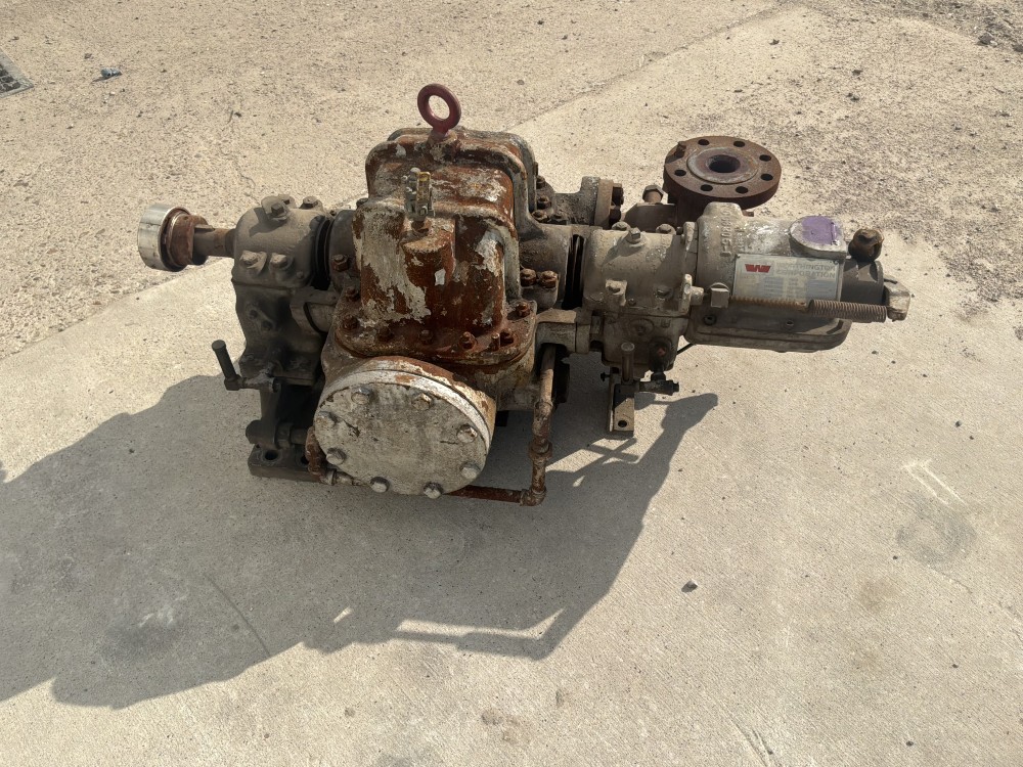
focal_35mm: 28
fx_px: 827
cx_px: 512
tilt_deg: -46.8
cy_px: 384
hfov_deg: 63.4
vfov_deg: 49.7
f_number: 1.8
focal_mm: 3
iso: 25
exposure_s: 1/2141
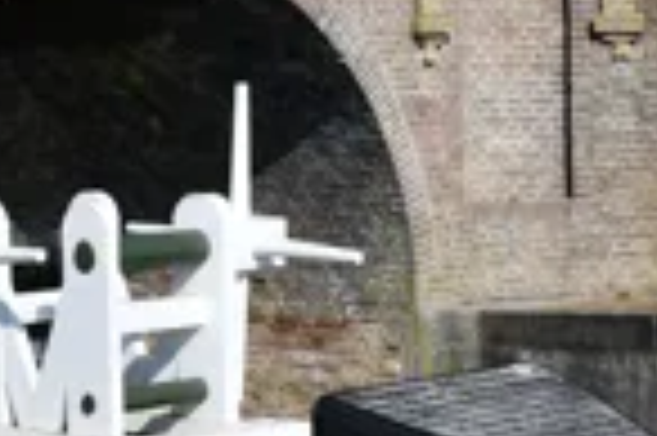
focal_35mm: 140
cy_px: 76
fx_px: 2552
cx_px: 18
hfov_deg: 14.5
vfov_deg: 9.7
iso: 100
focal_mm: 23
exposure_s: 1/400
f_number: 10
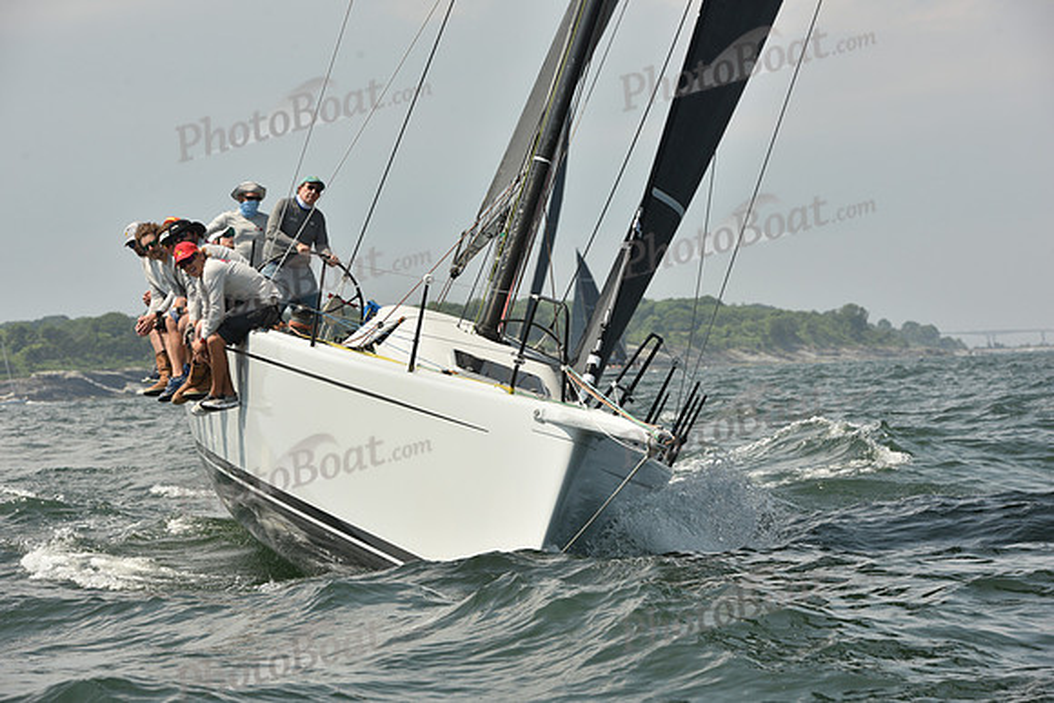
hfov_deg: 15.2
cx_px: 527
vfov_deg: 10.2
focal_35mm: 135
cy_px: 352
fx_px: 3953
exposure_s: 1/800
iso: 250
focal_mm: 135
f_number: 10
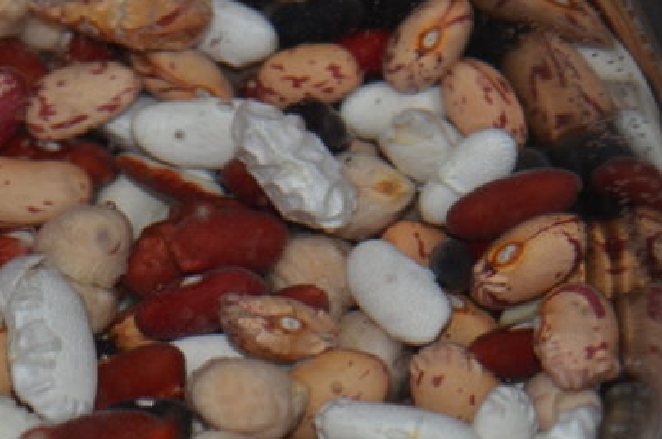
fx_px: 4884
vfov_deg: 5.1
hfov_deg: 7.7
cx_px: -77
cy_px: 282
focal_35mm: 266
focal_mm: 70
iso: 160
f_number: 4
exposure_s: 1/60
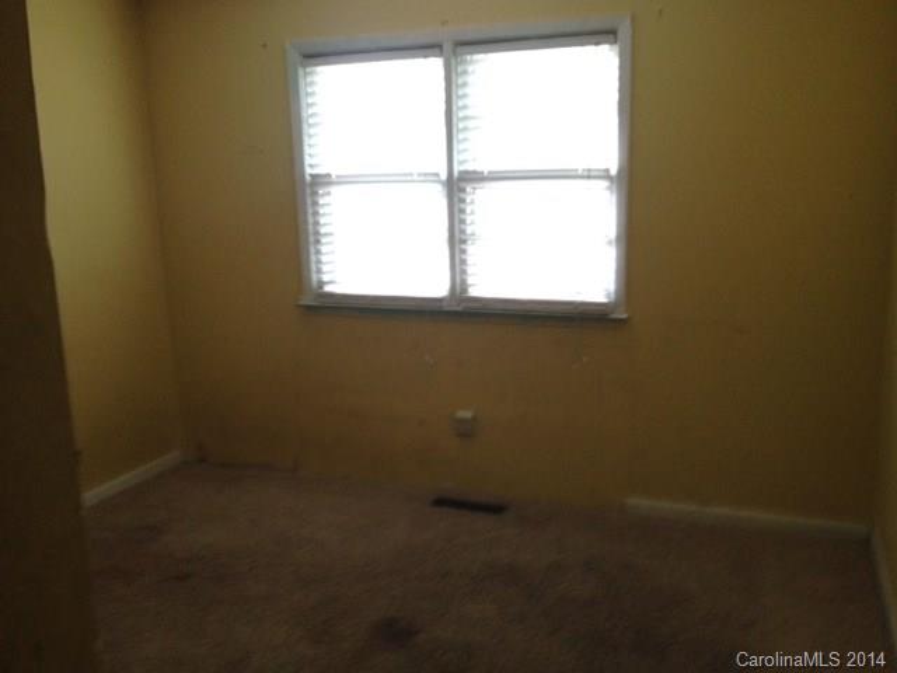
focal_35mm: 35
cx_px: 448
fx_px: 907
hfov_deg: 52.6
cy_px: 336
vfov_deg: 40.7
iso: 125
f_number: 2.4
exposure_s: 1/20
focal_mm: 4.28
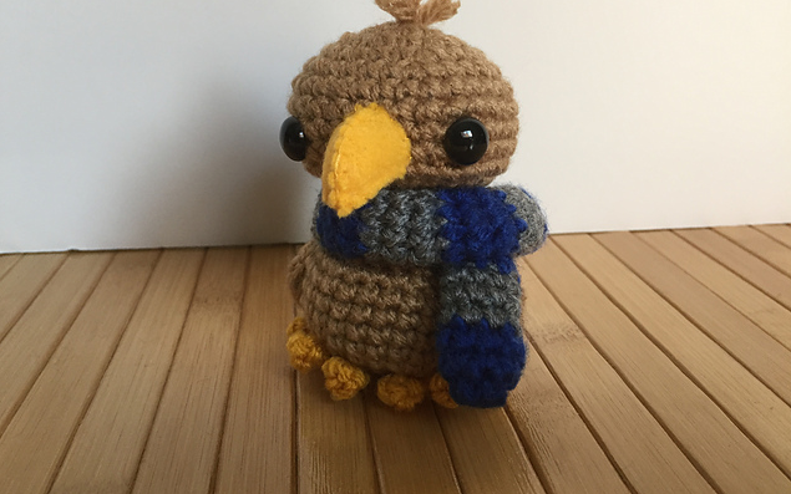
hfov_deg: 61.2
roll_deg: +0.9
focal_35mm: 31
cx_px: 394
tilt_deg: -19.1
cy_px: 202
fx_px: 668
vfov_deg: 40.5
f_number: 2.2
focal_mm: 4.15
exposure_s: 1/30
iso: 50
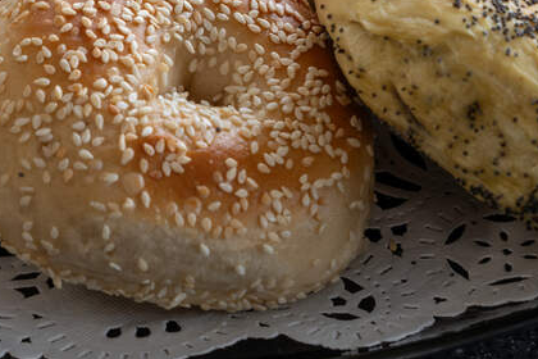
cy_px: -69
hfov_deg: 14.2
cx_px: 32
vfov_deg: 9.5
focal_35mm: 143
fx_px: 2137
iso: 1000
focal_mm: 33
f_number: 5
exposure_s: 1/250
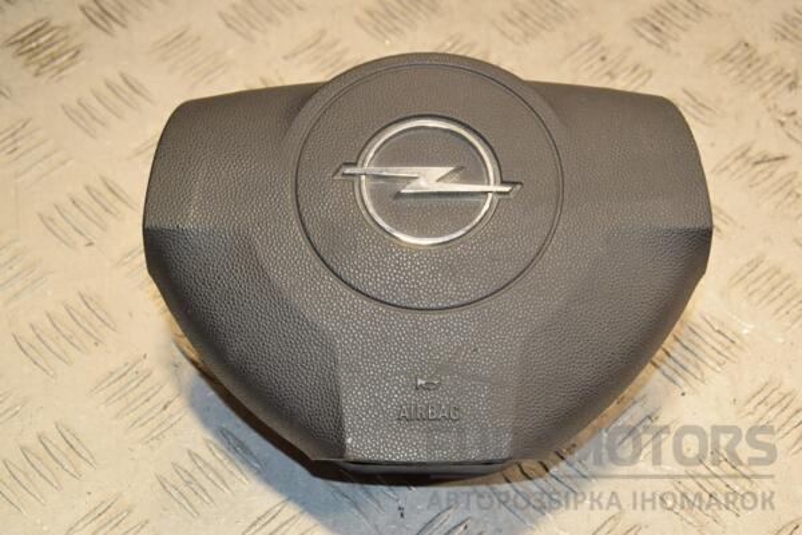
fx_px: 1738
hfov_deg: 26.0
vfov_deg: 17.5
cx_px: 401
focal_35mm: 78
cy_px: 268
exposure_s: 1/200
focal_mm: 52
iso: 800
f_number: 7.1
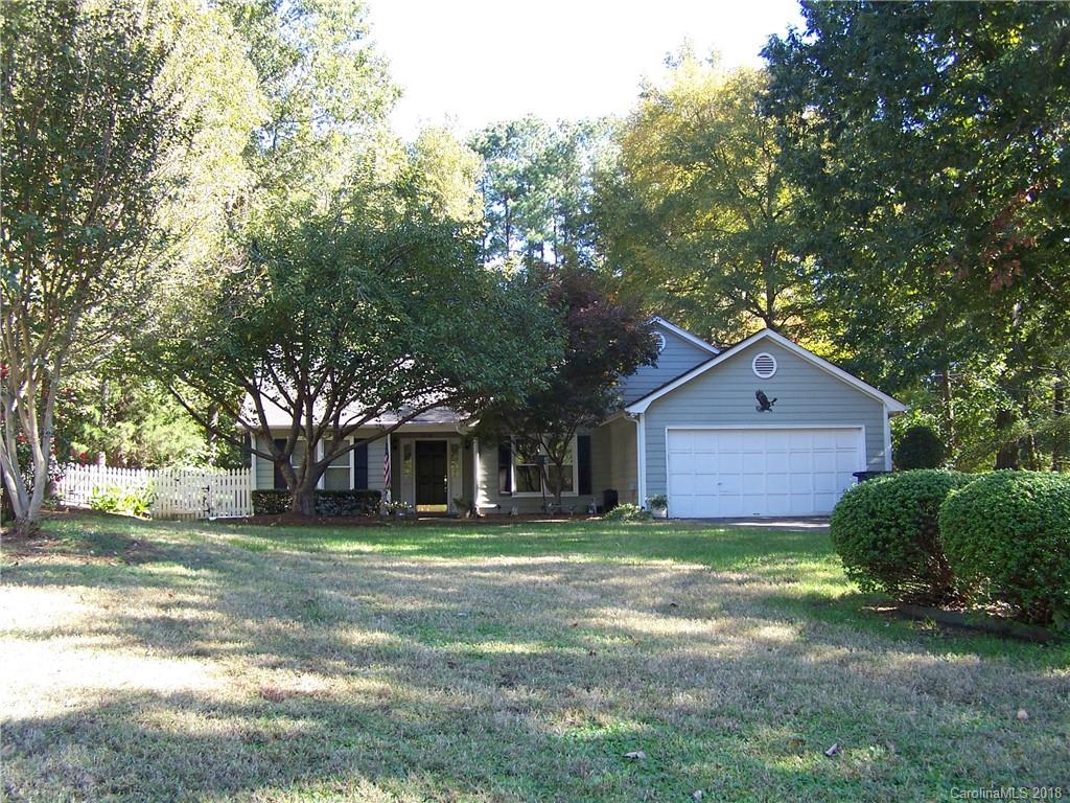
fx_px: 1175
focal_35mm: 38
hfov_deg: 49.0
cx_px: 535
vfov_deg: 37.7
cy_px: 402
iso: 80
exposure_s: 1/90
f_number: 2.8
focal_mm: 6.3
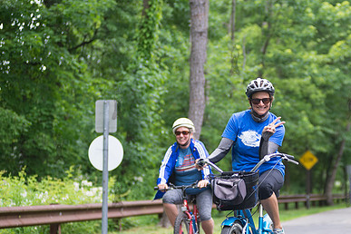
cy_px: 147
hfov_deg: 17.0
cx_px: 234
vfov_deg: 11.4
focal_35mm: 120
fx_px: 1170
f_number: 2.8
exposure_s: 1/800
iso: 640
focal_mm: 80
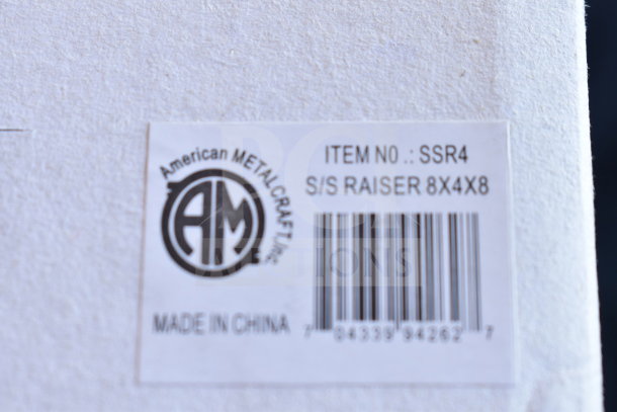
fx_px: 1234
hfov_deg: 28.1
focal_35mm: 72
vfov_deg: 18.9
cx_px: 308
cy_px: 206
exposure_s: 1/80
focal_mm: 48
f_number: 5.3
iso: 450
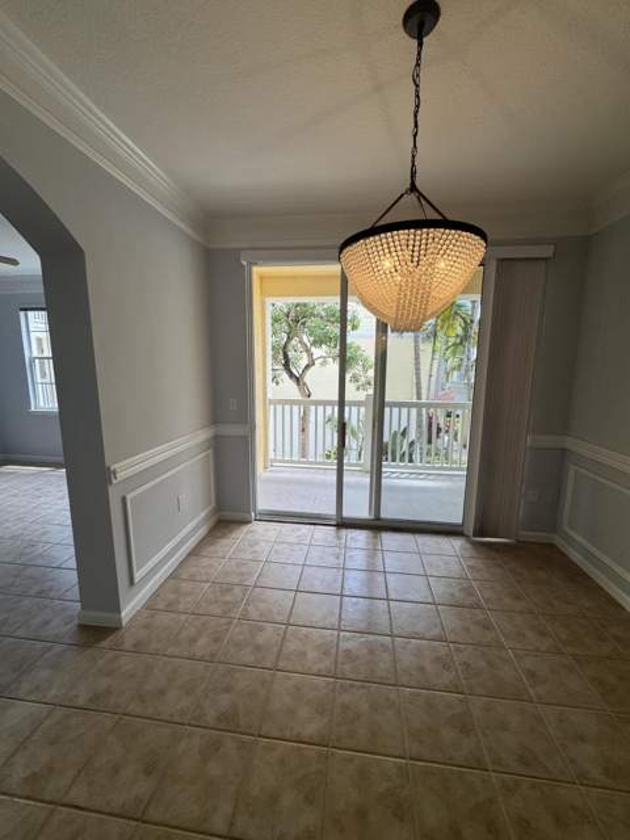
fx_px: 340
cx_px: 315
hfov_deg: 85.7
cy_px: 420
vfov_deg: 102.1
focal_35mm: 14
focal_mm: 2.22
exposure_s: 1/232
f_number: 2.2
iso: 40
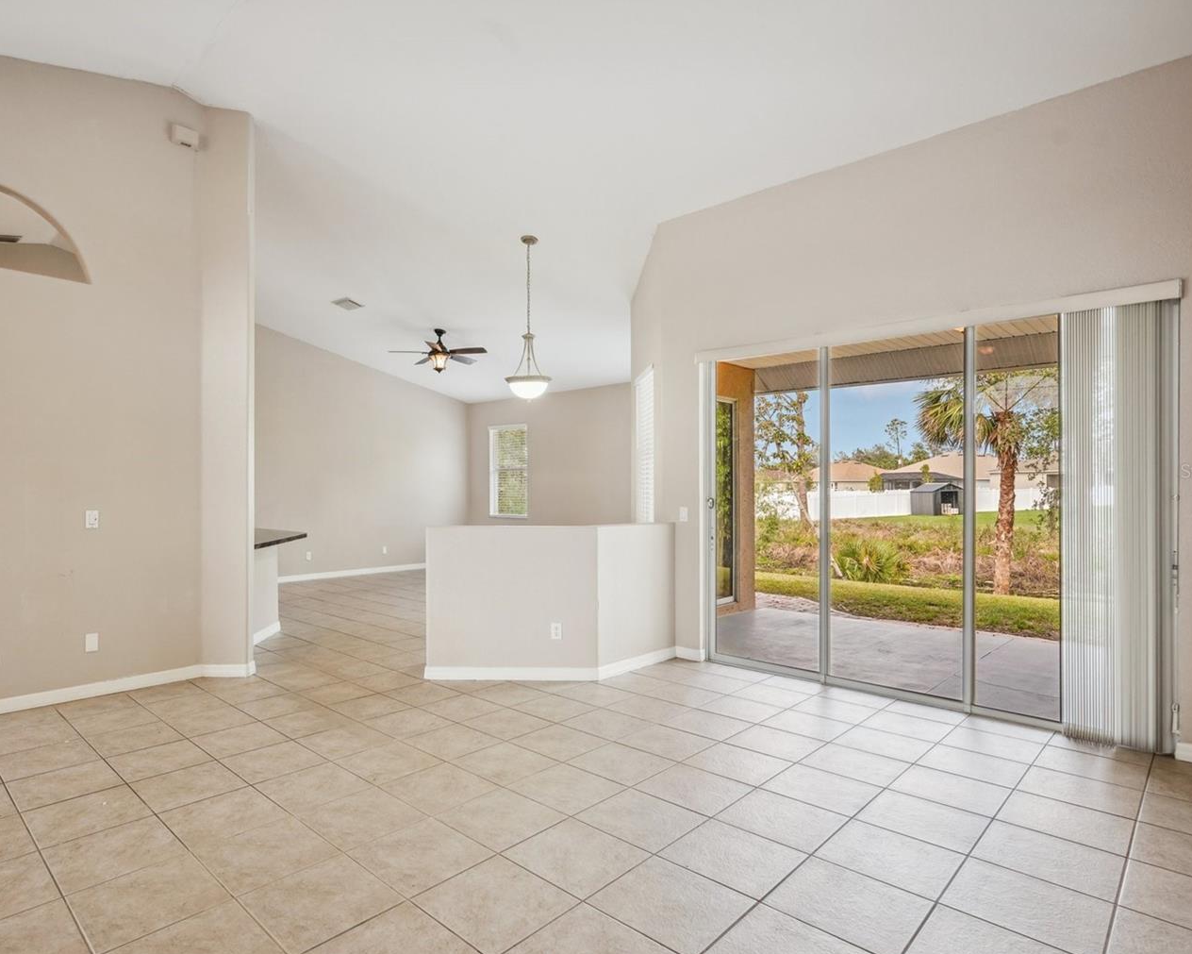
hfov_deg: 81.0
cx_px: 510
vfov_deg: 69.2
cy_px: 471
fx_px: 691
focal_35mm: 20
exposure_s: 1/30
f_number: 8
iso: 400
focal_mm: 16.5
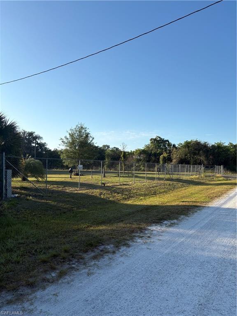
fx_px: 237
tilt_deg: +2.1
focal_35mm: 26
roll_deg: -1.1
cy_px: 158
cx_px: 118
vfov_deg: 67.3
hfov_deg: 53.1
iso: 50
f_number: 1.6
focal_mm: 5.96
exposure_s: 1/2364
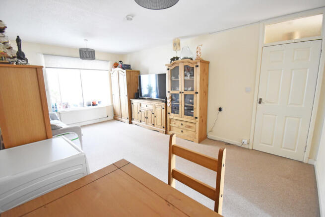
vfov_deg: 77.4
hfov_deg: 100.4
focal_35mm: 15
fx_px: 135
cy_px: 108
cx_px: 162
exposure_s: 1/40
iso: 2000
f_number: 4.5
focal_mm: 10
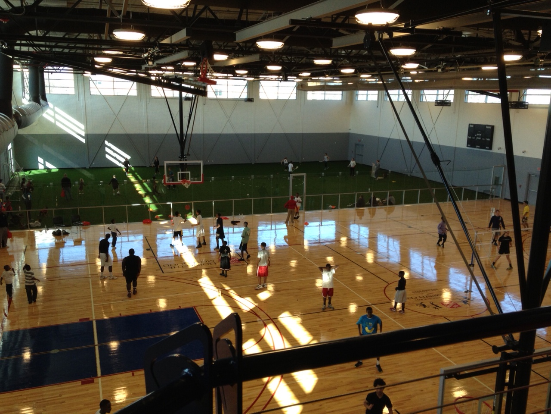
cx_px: 276
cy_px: 207
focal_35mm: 35
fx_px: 557
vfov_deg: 40.7
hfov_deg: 52.6
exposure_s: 1/120
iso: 100
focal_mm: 4.28
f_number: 2.4
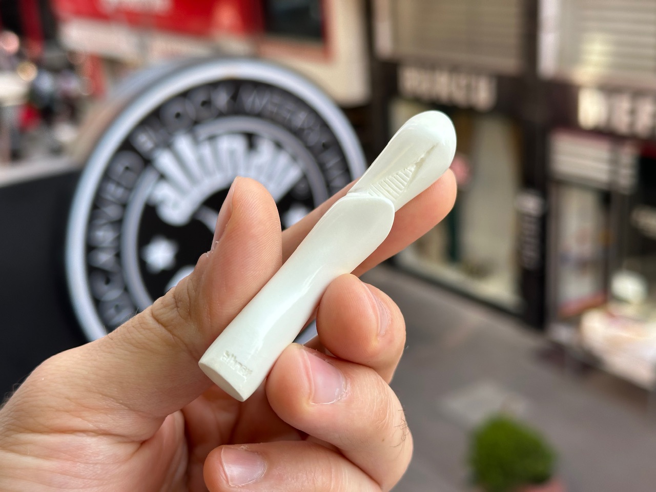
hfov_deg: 39.7
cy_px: 246
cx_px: 328
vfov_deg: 30.3
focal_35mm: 48
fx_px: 910
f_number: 1.78
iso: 64
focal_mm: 6.86
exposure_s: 1/521
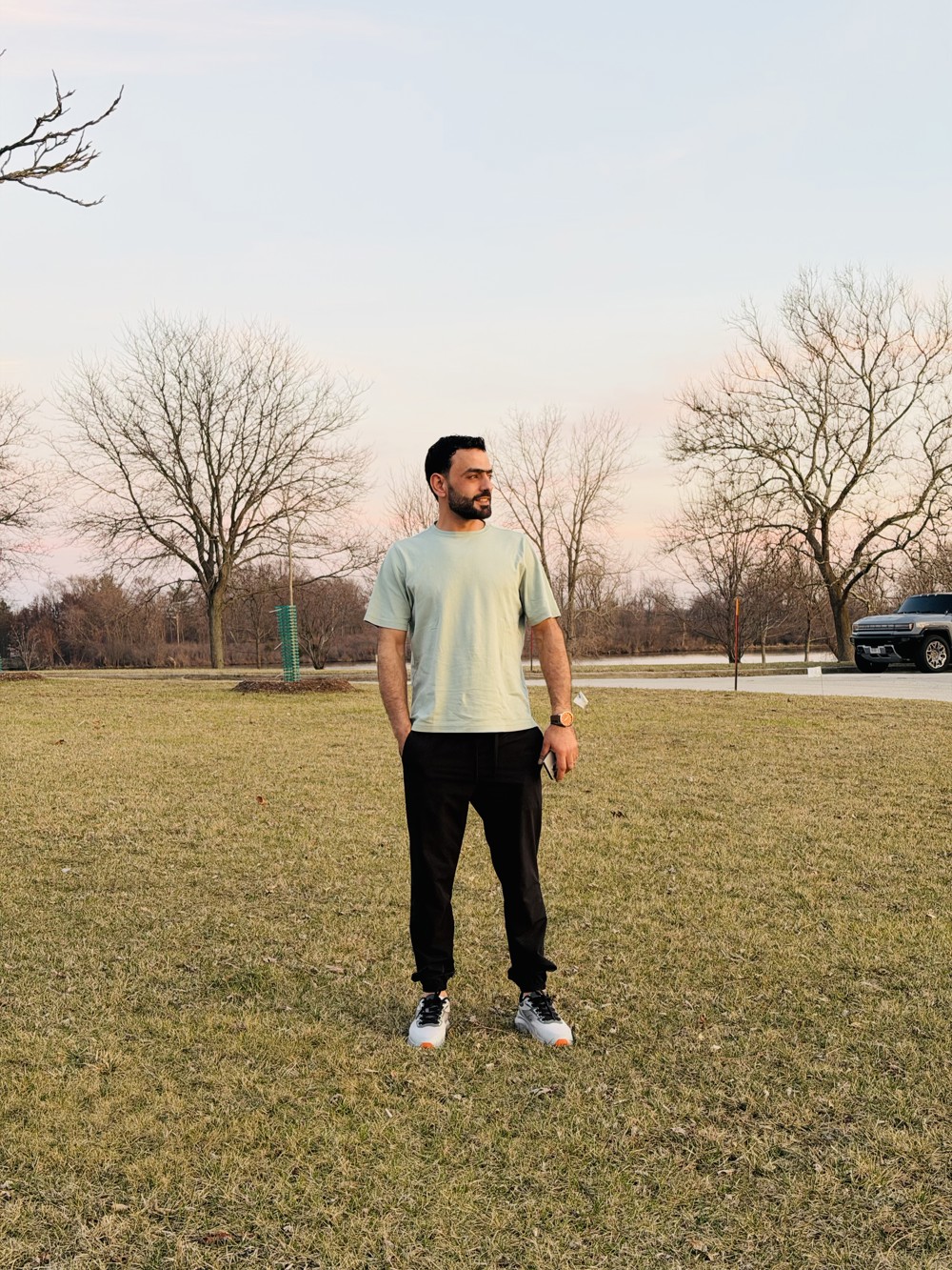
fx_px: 1760
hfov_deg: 30.3
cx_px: 476
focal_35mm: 48
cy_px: 635
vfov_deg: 39.7
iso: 100
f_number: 1.78
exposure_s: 1/94
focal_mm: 6.76
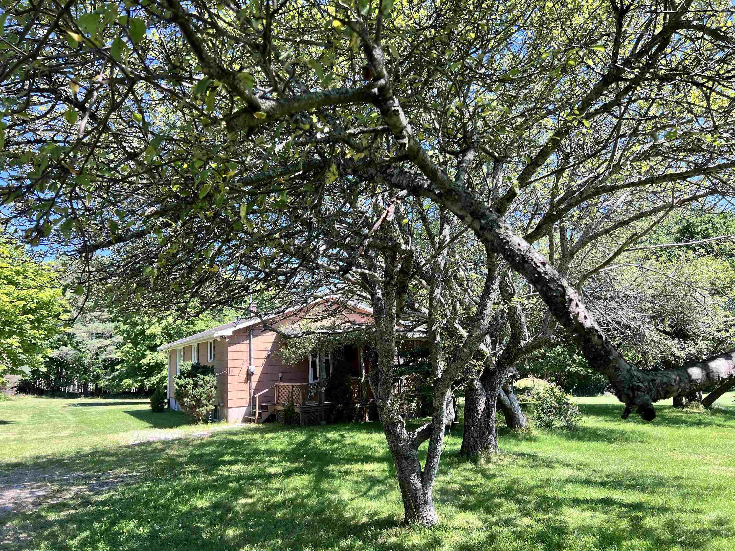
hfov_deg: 67.3
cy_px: 276
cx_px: 368
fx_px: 552
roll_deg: +2.9
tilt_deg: +8.6
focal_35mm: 26
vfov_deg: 53.1
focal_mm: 5.7
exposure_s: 1/544
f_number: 1.5
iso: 50
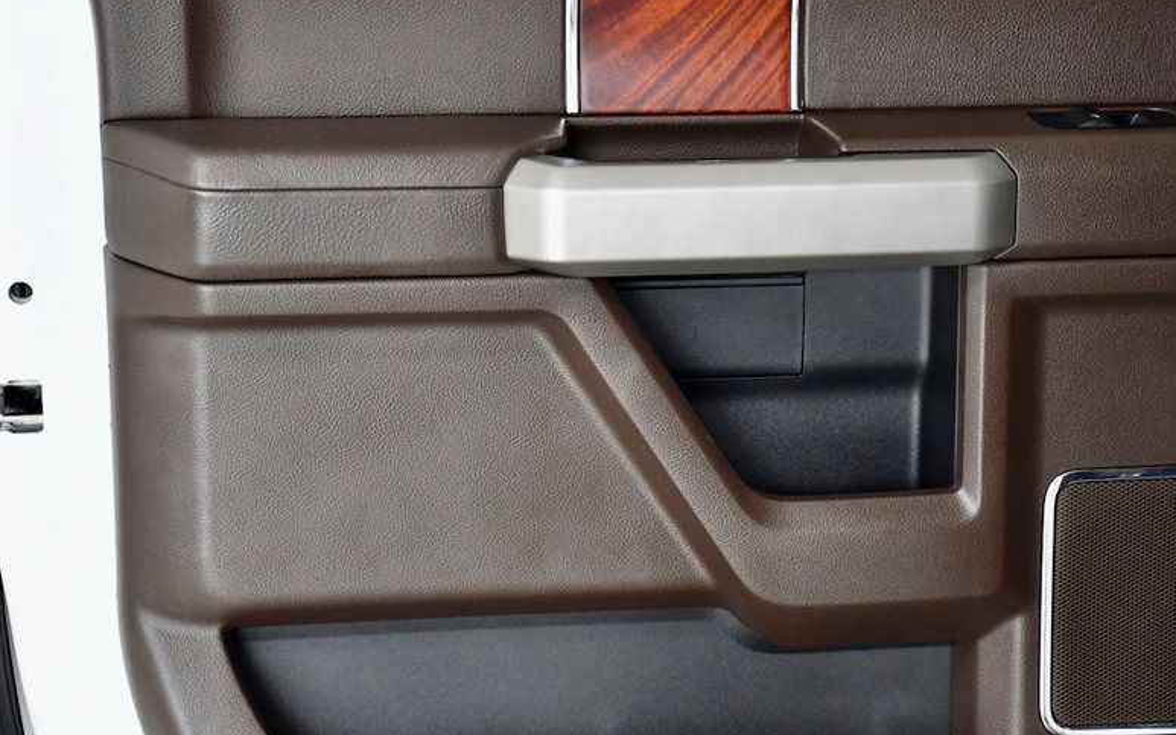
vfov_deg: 16.1
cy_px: 285
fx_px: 2596
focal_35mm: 81
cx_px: 704
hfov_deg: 25.5
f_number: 4.5
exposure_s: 1/200
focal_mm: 40
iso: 1250
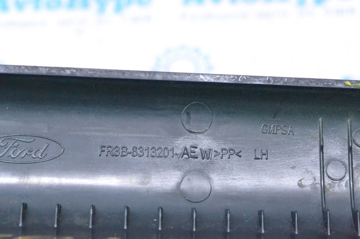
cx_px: 180
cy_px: 120
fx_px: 825
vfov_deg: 16.5
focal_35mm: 82
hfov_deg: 24.6
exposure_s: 1/160
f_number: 9
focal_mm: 55
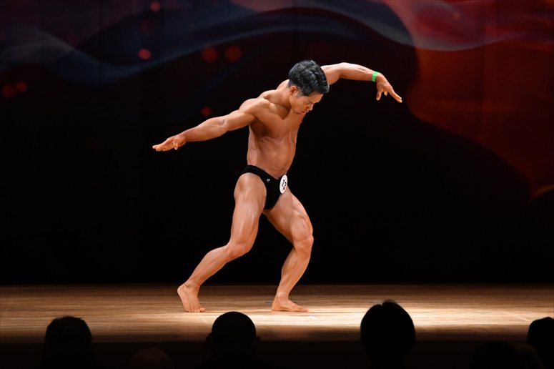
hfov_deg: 8.1
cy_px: 184
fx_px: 3922
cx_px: 277
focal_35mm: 255
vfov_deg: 5.4
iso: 4000
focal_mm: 170
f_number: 5.6
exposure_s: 1/400
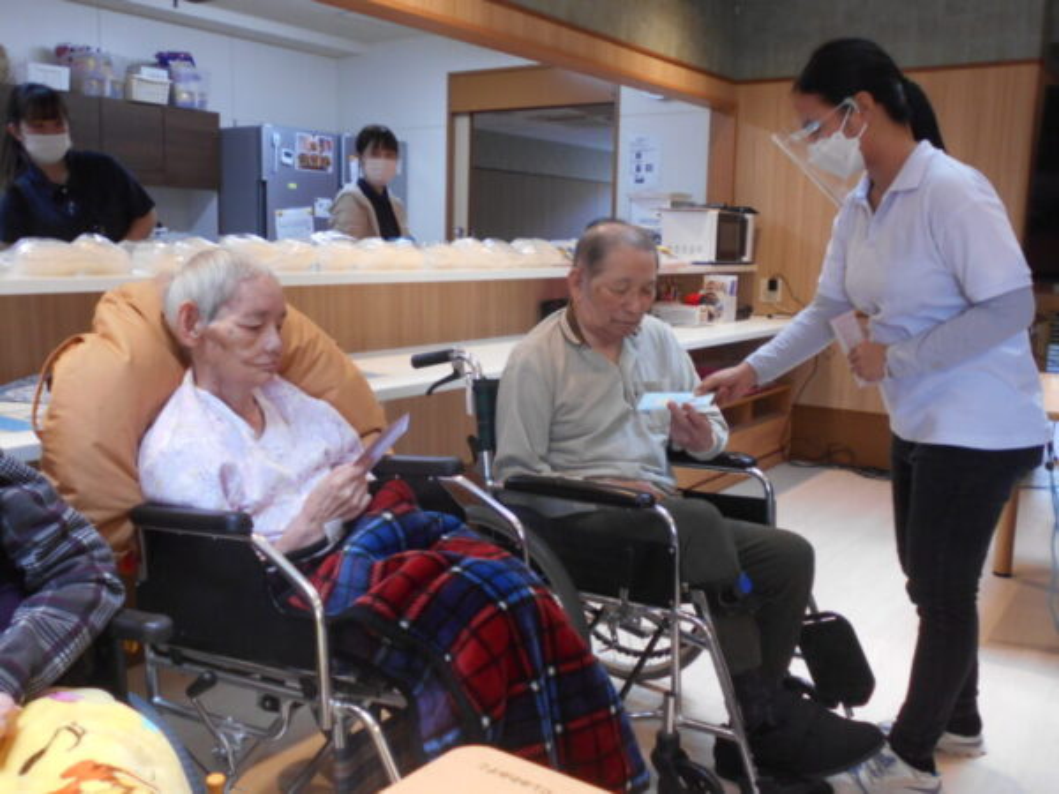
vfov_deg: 41.8
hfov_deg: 54.0
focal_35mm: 34
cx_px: 530
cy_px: 397
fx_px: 1040
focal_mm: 5.8
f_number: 3.6
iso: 160
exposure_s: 1/30
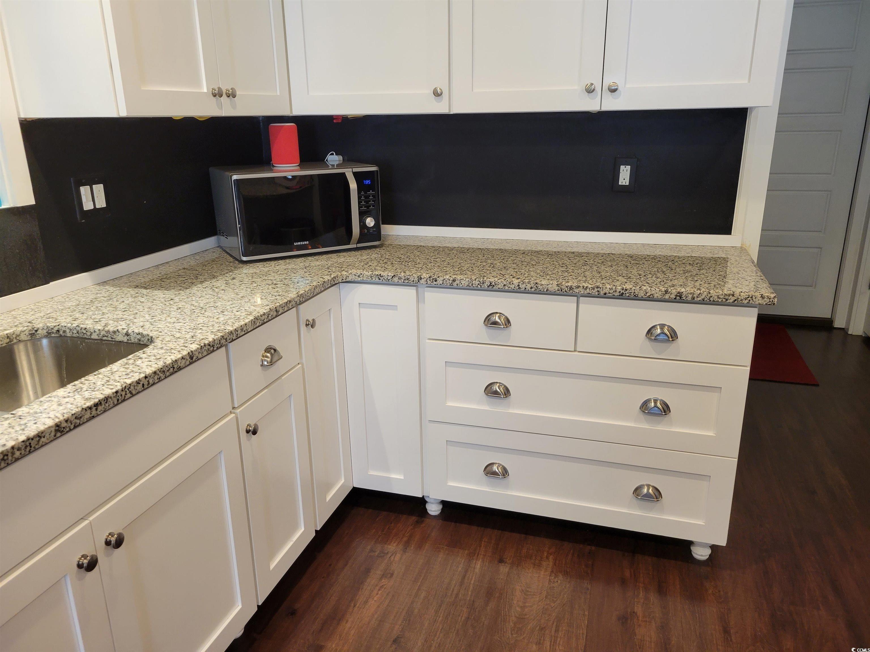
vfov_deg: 53.1
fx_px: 653
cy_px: 326
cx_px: 435
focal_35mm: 26
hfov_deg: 67.3
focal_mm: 5.4
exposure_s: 1/120
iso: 200
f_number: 1.8
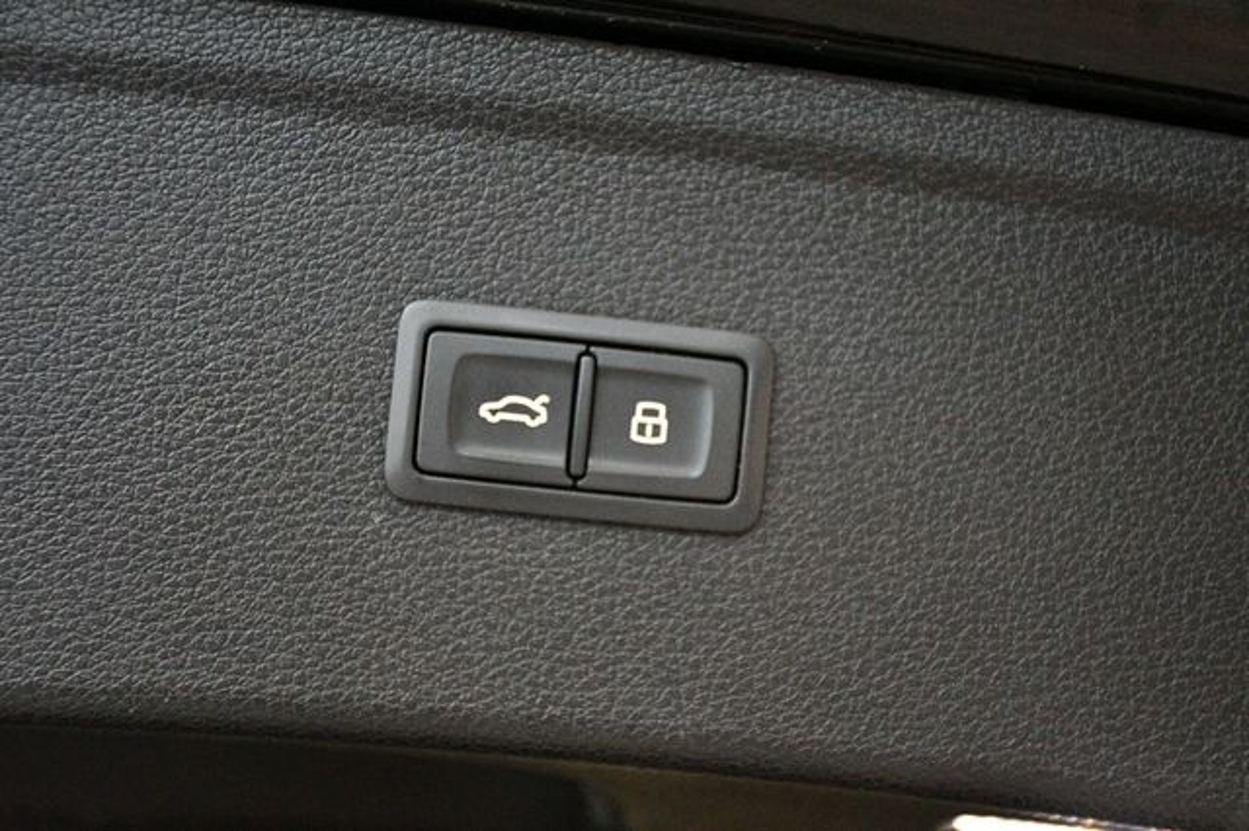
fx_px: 2913
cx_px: 624
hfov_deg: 24.2
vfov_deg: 16.2
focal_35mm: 84
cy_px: 416
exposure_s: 1/60
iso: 7200
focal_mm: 56
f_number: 4.8
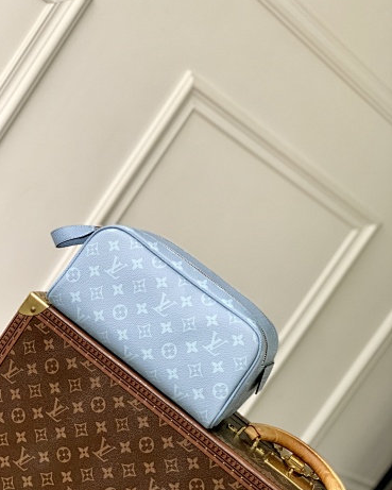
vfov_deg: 34.1
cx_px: 194
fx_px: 797
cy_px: 253
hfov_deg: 27.6
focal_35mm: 55
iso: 125
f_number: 2.4
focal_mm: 6
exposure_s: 1/60
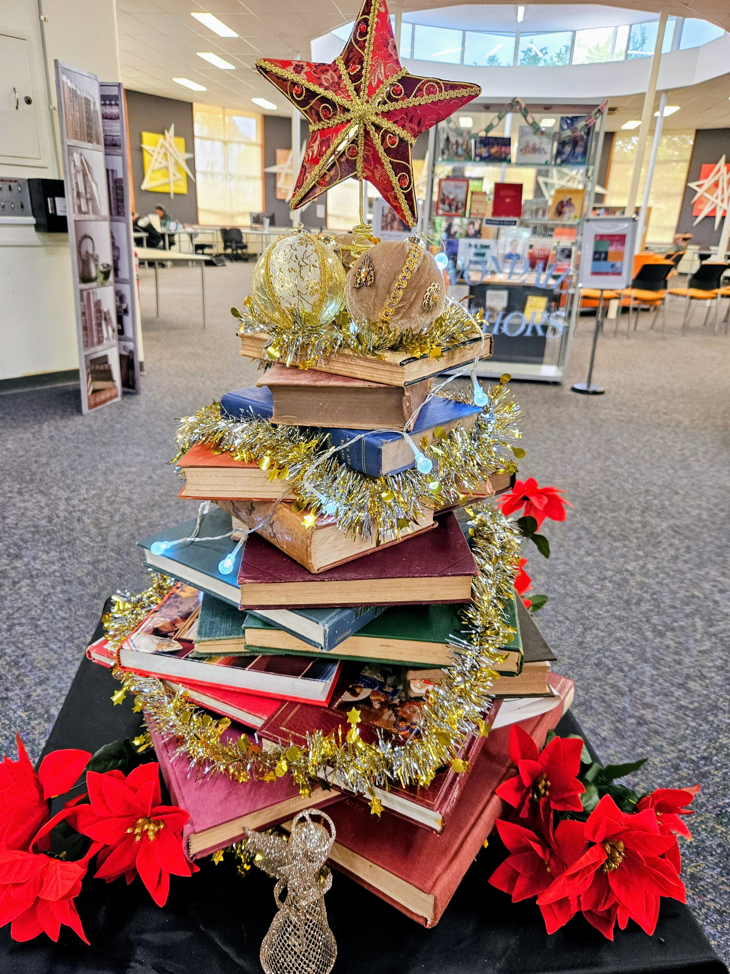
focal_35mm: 23
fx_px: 647
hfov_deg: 58.9
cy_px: 487
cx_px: 365
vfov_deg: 73.9
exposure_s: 1/100
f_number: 1.8
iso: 250
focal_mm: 5.4
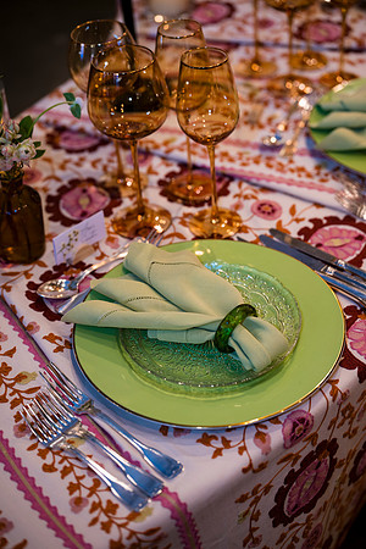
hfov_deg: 24.6
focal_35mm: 55
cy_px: 274
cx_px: 183
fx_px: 839
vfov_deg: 36.2
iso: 280
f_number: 2.2
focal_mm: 55
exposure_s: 1/125
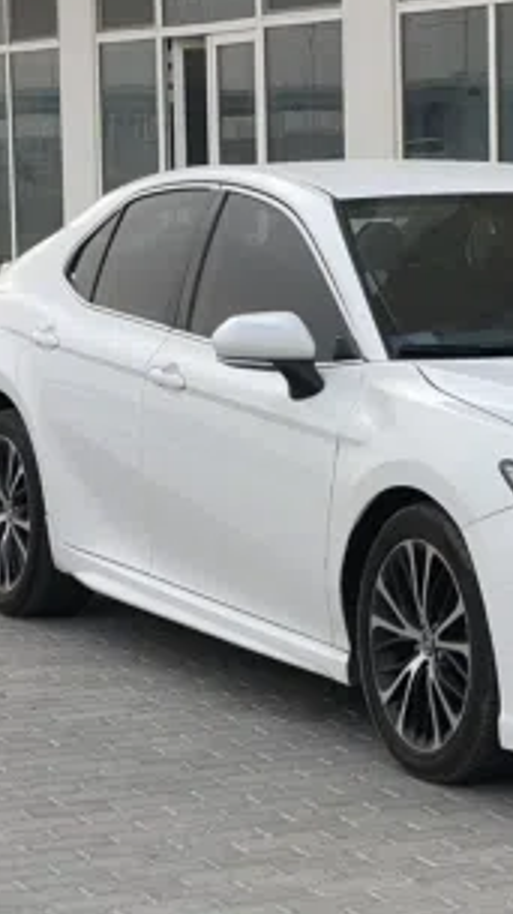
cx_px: 540
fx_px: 2885
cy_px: 402
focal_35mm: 119
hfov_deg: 10.1
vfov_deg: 18.0
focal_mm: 6
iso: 20
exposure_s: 1/378
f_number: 2
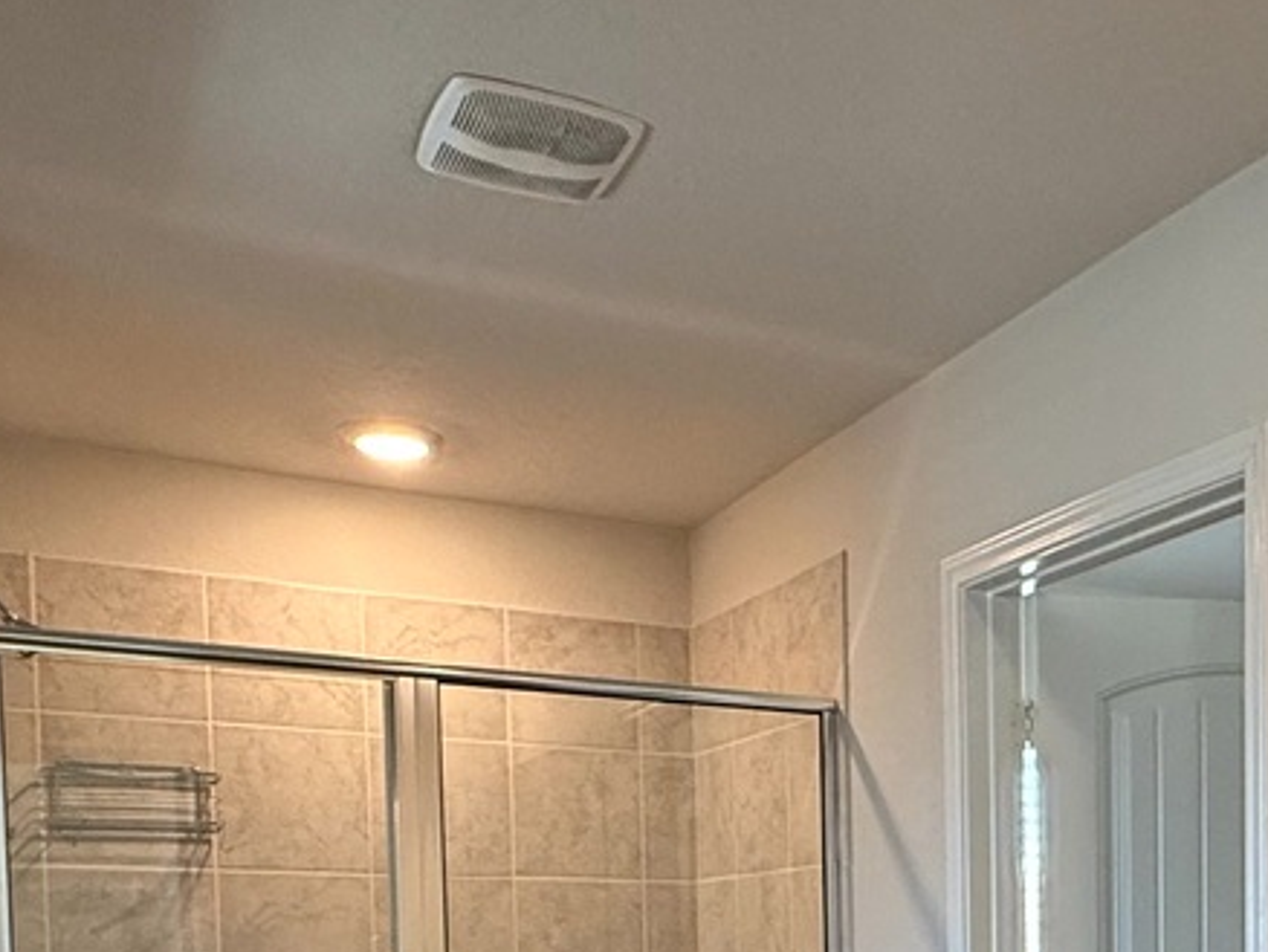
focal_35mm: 46
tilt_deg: -3.1
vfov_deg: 28.4
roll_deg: +0.5
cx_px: 1071
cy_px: 1074
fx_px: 1686
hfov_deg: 39.1
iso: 250
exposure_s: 1/120
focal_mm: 2.22
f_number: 2.2
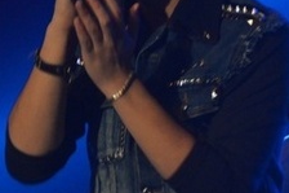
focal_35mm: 547
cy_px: 22
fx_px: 4388
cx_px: 159
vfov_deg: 2.5
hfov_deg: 3.8
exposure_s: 1/100
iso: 3200
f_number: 6.3
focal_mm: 200
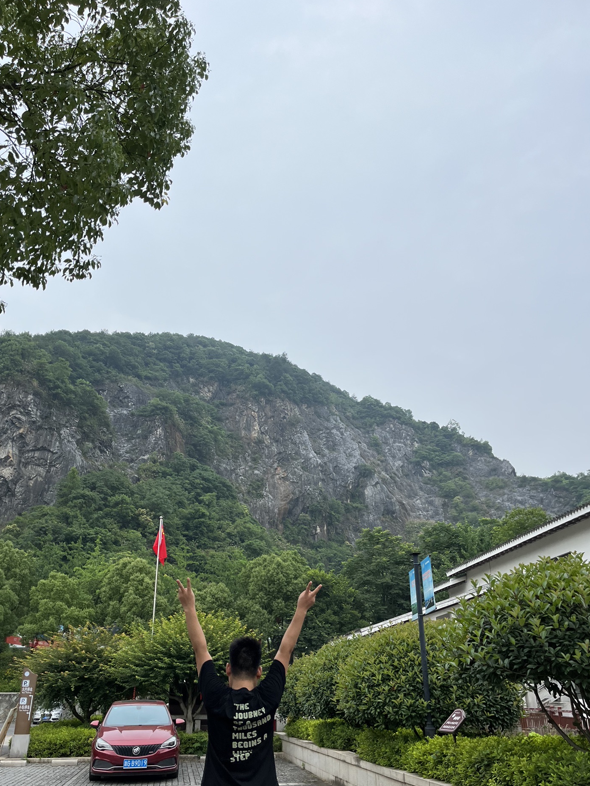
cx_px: 281
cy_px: 418
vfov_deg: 63.4
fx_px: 636
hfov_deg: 49.7
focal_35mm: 28
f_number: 1.6
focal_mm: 5.1
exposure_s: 1/3215
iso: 50
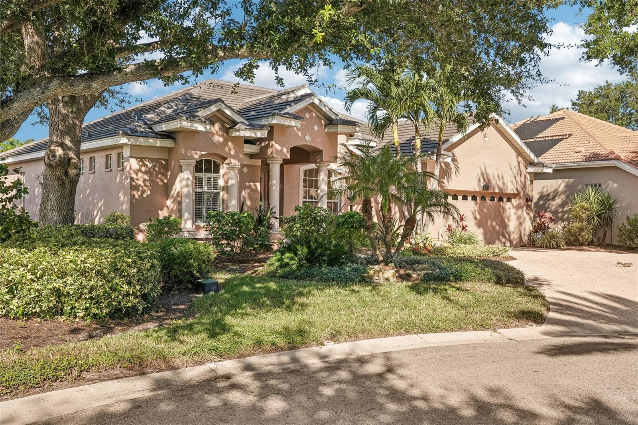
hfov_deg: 54.4
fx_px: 620
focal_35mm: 35
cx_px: 319
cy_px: 212
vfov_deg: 37.8
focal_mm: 35
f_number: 8
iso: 400
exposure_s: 1/400
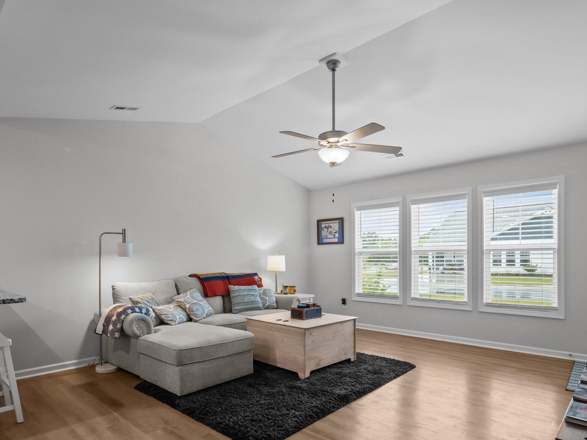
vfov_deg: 62.9
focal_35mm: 21
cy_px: 265
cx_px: 273
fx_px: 356
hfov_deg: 78.9
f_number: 6.3
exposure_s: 1/4
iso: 200
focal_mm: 8
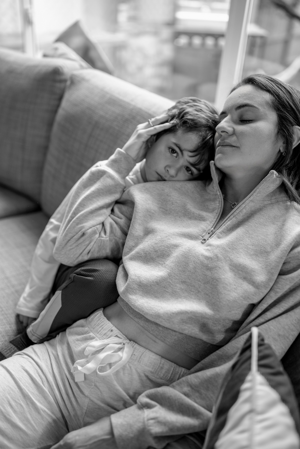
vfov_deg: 54.4
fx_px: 437
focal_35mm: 35
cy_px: 224
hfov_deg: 37.9
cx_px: 150
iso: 800
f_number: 1.6
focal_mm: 35
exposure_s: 1/160
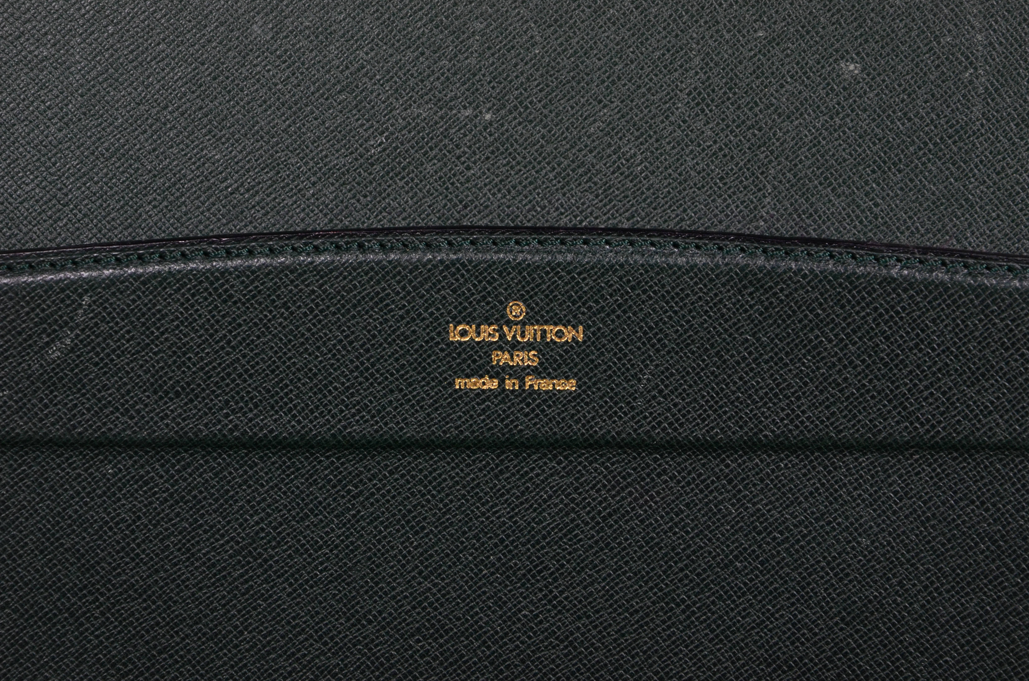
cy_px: 340
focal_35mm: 120
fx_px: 3423
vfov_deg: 11.4
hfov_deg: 17.1
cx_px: 514
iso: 1000
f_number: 10
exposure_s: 1/100
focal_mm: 80
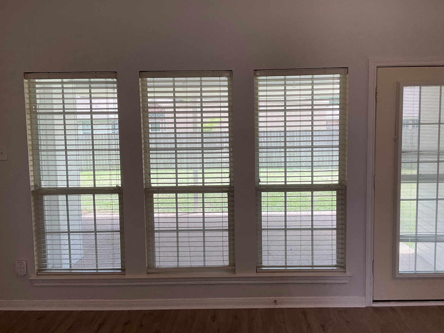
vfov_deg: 39.6
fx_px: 462
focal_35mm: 36
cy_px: 165
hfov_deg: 51.3
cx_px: 236
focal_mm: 3
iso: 16
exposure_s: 1/123
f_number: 1.8
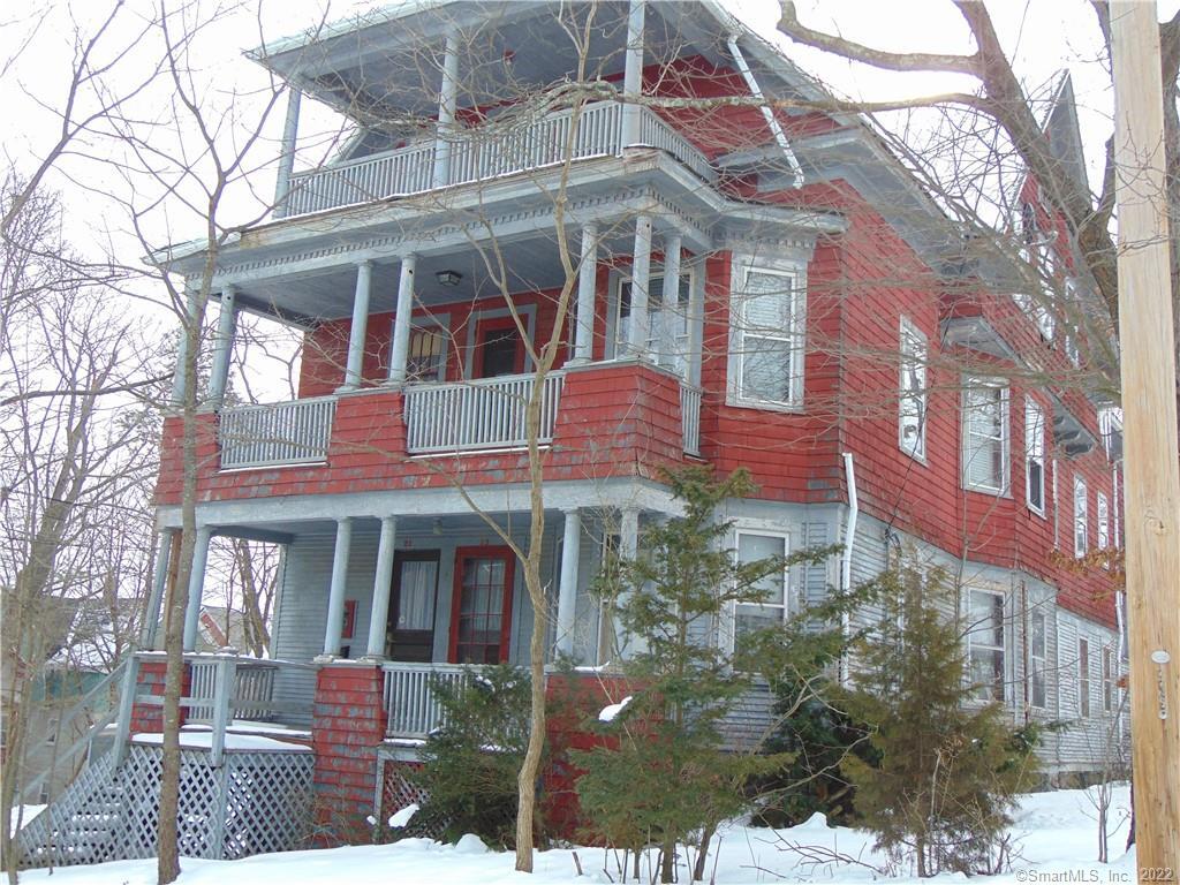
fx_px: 1329
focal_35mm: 39
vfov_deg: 36.8
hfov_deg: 47.9
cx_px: 590
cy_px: 442
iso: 80
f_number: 3.3
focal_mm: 6.9
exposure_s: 1/250
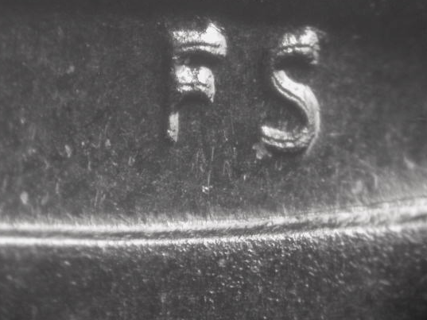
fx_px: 1764
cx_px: 219
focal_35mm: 143
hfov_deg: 13.8
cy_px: 142
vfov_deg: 10.4
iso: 112
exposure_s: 1/4.4
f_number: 4.3
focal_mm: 24.8
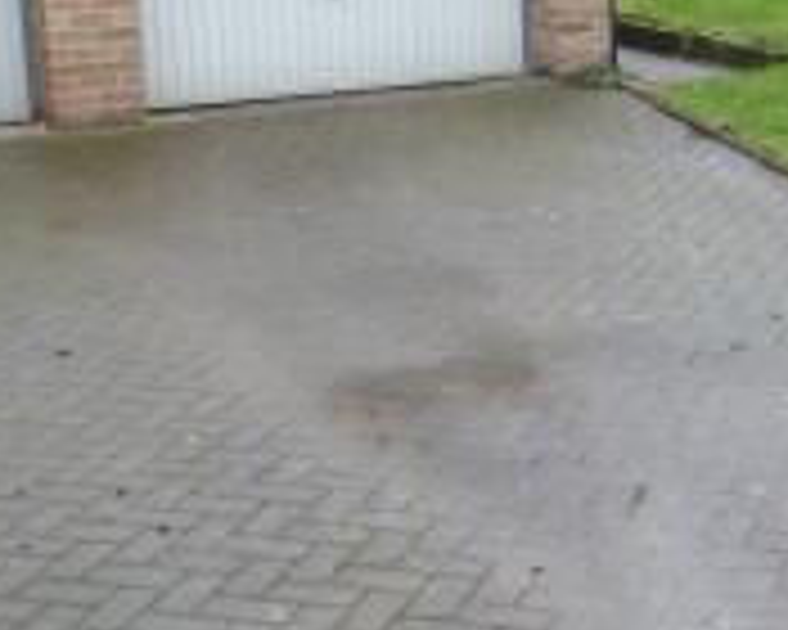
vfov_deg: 19.6
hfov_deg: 23.8
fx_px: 1819
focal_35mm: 78
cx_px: 709
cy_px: 254
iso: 100
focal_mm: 4.3
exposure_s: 1/100
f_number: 3.3
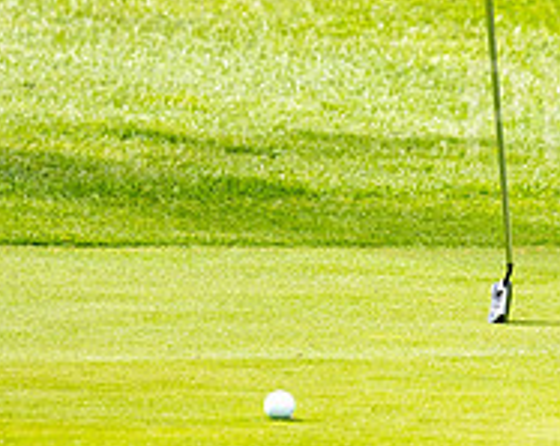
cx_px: 853
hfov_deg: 1.5
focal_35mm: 1313
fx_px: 21727
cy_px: -28
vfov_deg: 1.2
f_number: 4
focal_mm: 300
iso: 400
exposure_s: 1/800
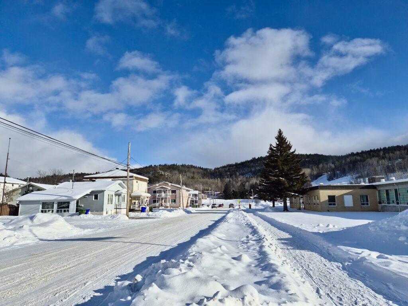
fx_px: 271
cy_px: 153
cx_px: 204
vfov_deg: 58.9
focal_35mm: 23
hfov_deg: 73.9
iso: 50
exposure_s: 1/7696
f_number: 1.8
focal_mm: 5.4
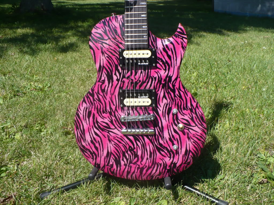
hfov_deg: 50.1
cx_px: 137
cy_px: 102
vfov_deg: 38.7
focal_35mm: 37
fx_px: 293
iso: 100
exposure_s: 1/800
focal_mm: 6.1
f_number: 2.8
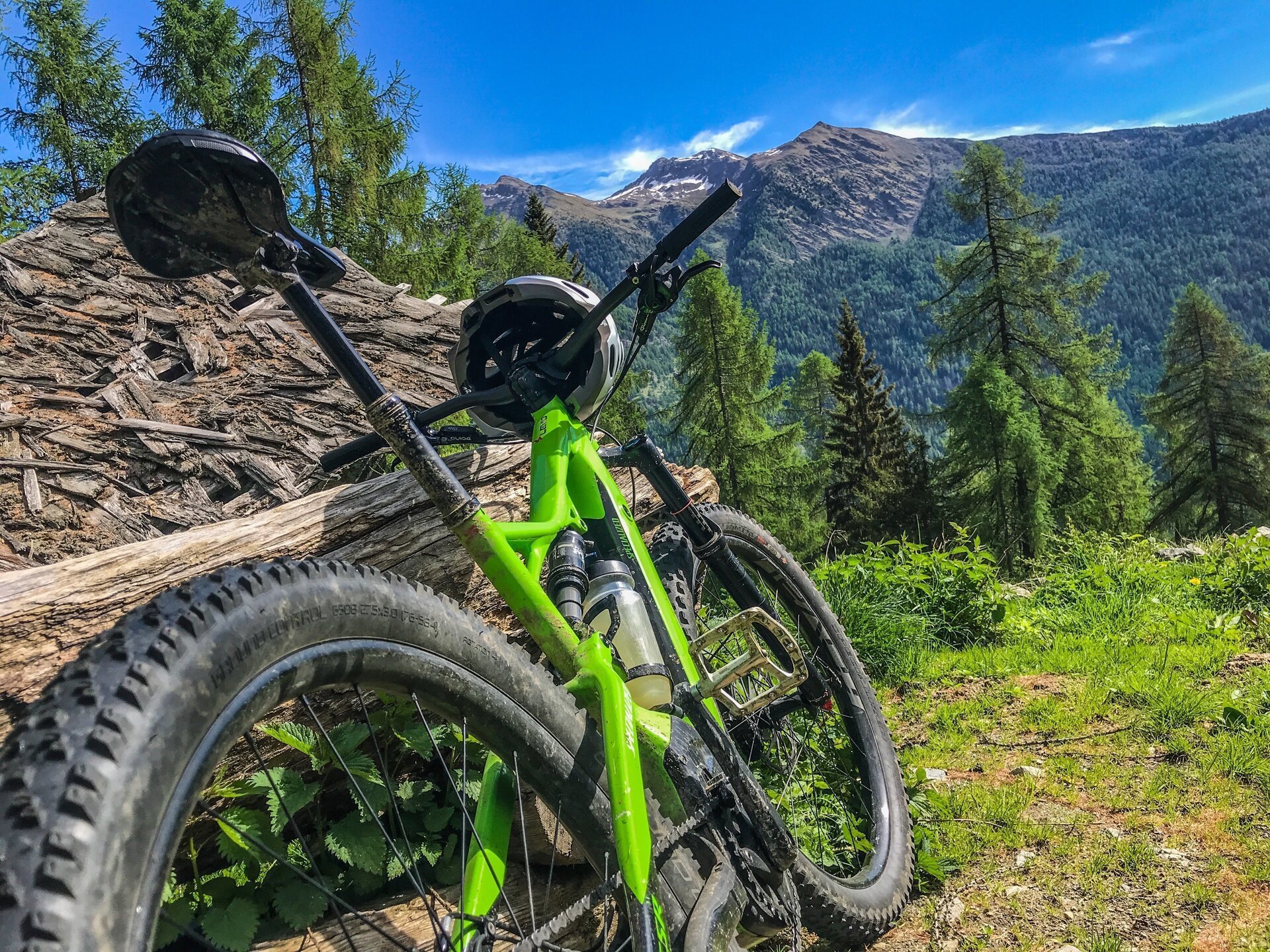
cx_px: 635
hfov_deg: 63.4
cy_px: 476
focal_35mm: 28
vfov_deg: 49.7
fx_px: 1027
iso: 20
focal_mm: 3.99
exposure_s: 1/1198
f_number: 1.8
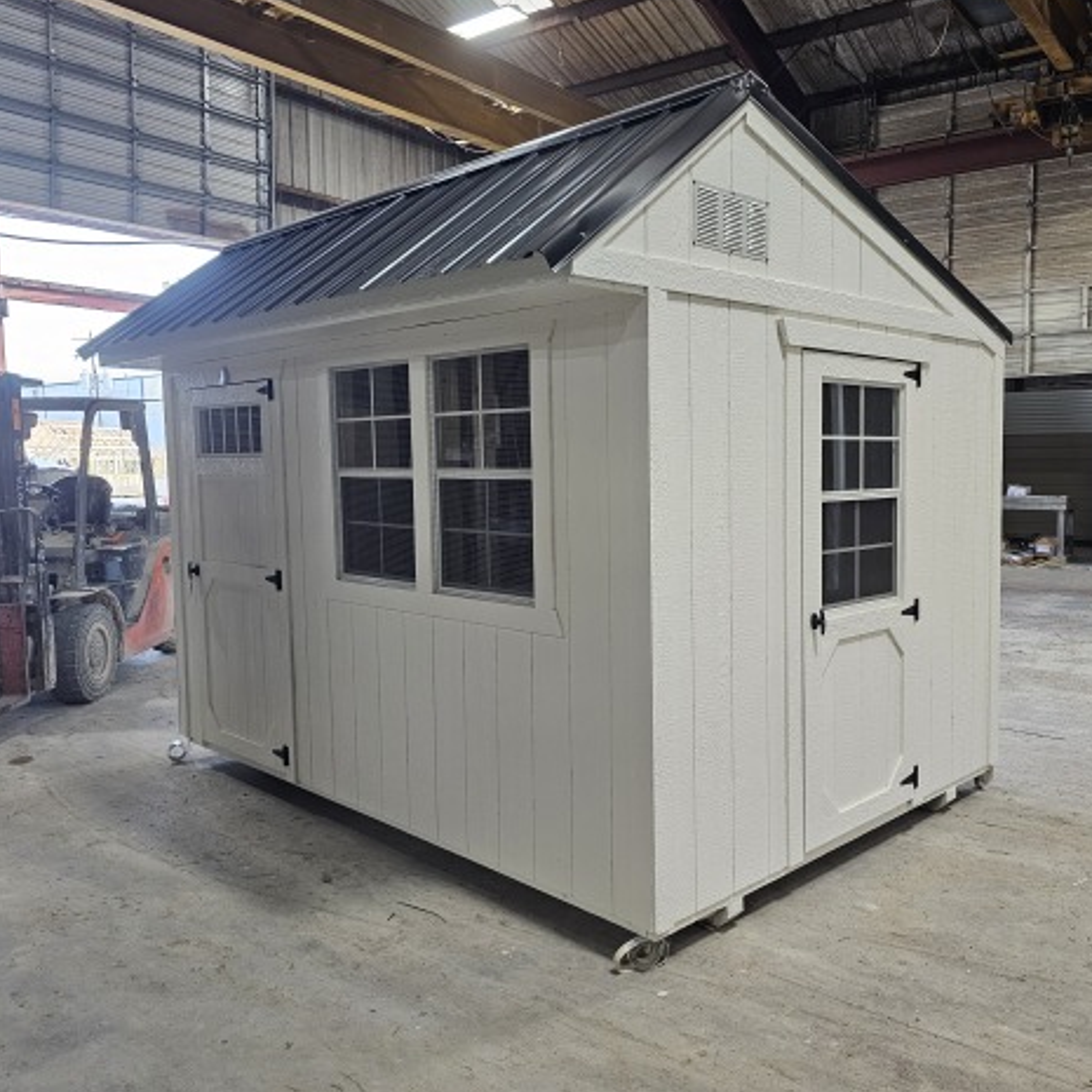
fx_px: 999
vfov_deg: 57.3
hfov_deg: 56.7
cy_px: 533
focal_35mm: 28
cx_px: 669
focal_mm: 6.3
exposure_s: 1/170
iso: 400
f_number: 1.7
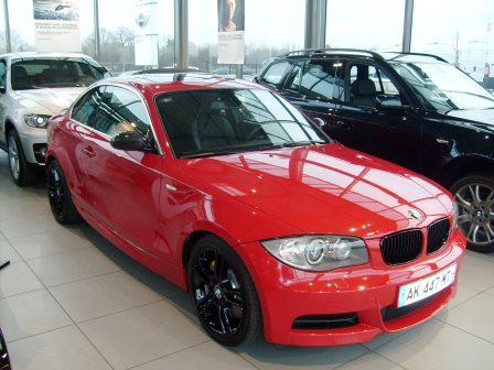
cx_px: 247
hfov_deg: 52.6
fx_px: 499
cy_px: 185
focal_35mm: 35
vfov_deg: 40.7
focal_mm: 5.8
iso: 100
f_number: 2.8
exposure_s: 1/45
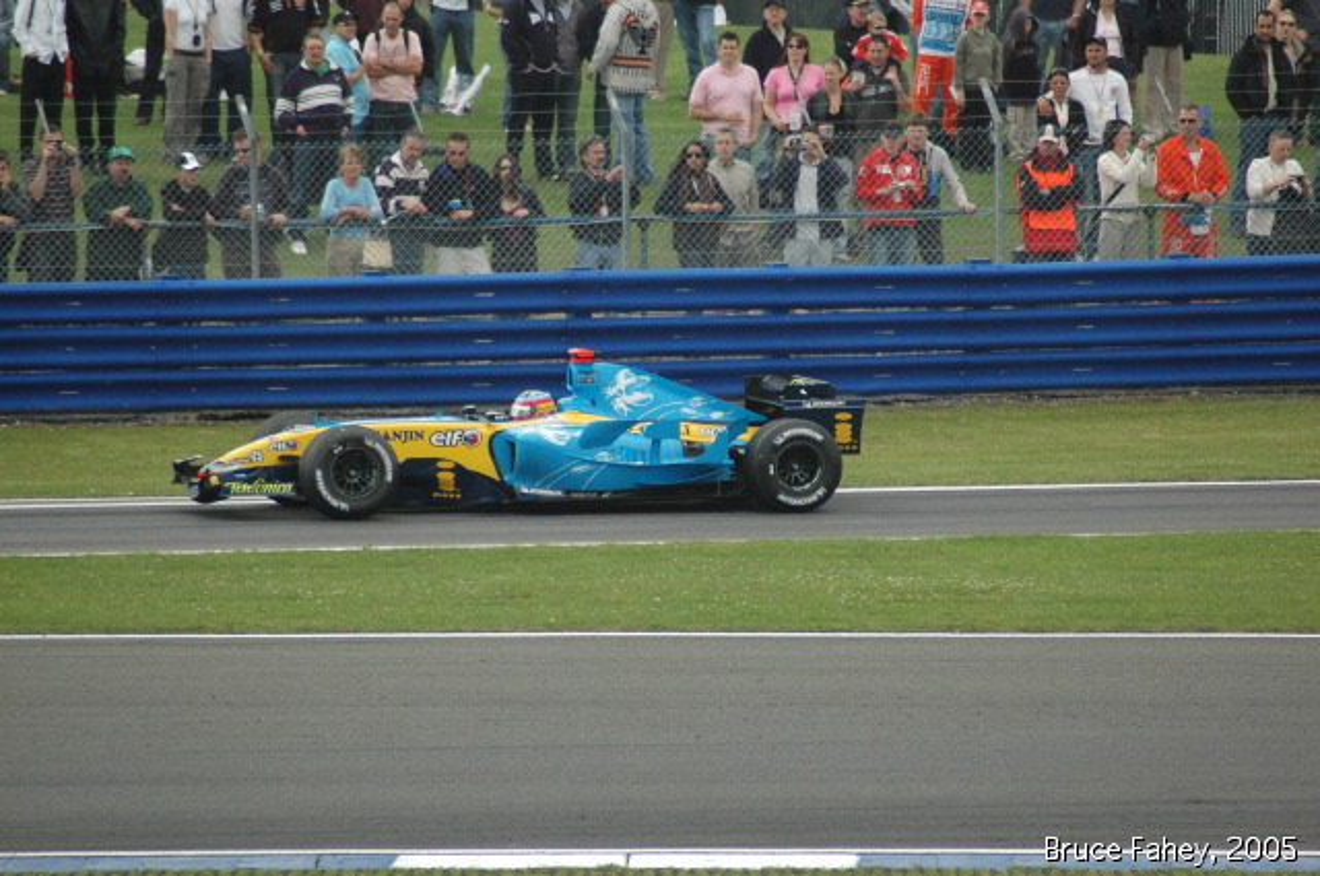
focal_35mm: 450
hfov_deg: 4.6
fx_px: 16479
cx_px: 660
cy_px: 438
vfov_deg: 3.0
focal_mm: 300
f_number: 5.6
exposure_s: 1/2000
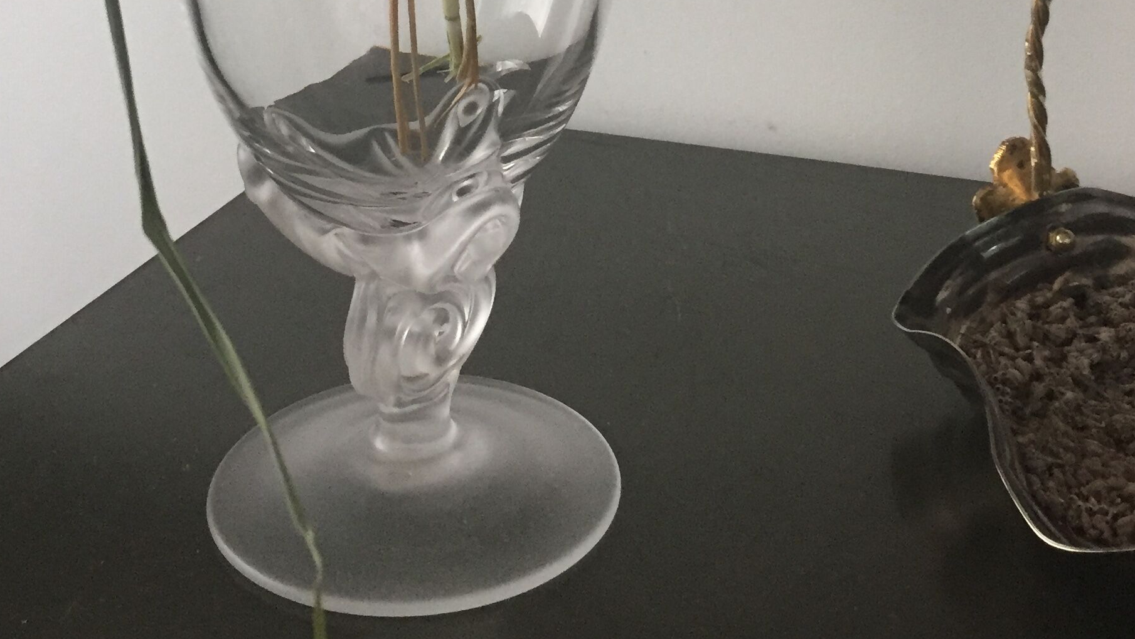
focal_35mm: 57
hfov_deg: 36.6
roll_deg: +2.2
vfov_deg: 19.4
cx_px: 529
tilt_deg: -9.1
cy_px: -199
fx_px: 1716
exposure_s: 1/33
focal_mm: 4.15
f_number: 2.2
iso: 200
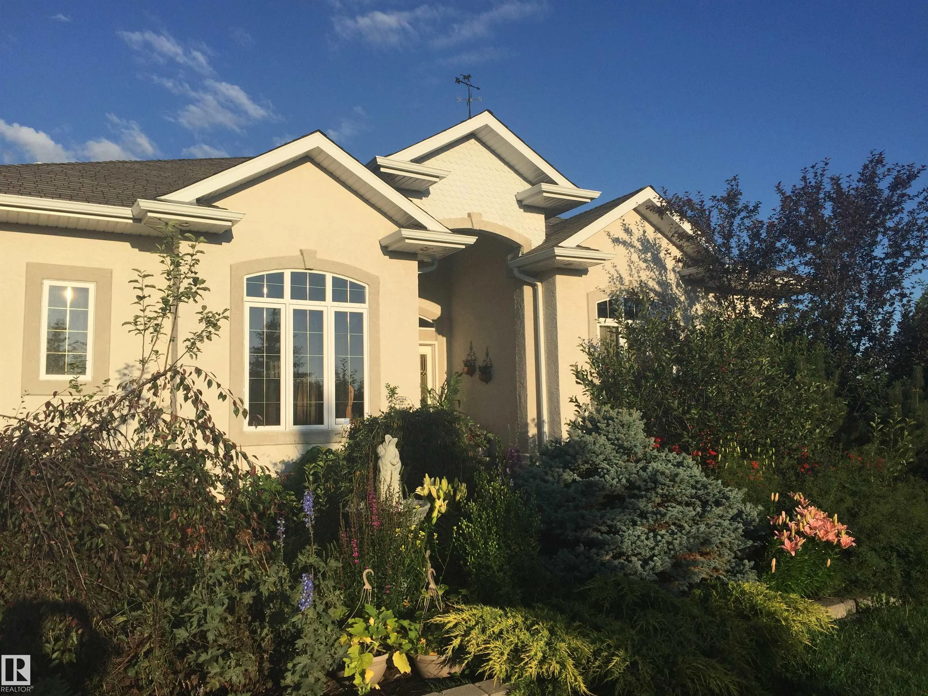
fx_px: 777
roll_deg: +1.2
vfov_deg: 48.2
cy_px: 348
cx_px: 464
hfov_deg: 61.7
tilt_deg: +5.6
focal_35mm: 29
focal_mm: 4.15
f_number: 2.2
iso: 32
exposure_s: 1/2825
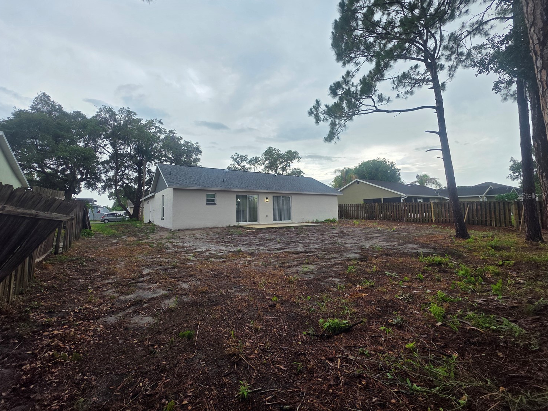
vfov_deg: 85.6
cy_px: 196
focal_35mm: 14
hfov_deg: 102.0
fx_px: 222
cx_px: 261
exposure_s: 1/410
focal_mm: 2.2
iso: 40
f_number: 1.9
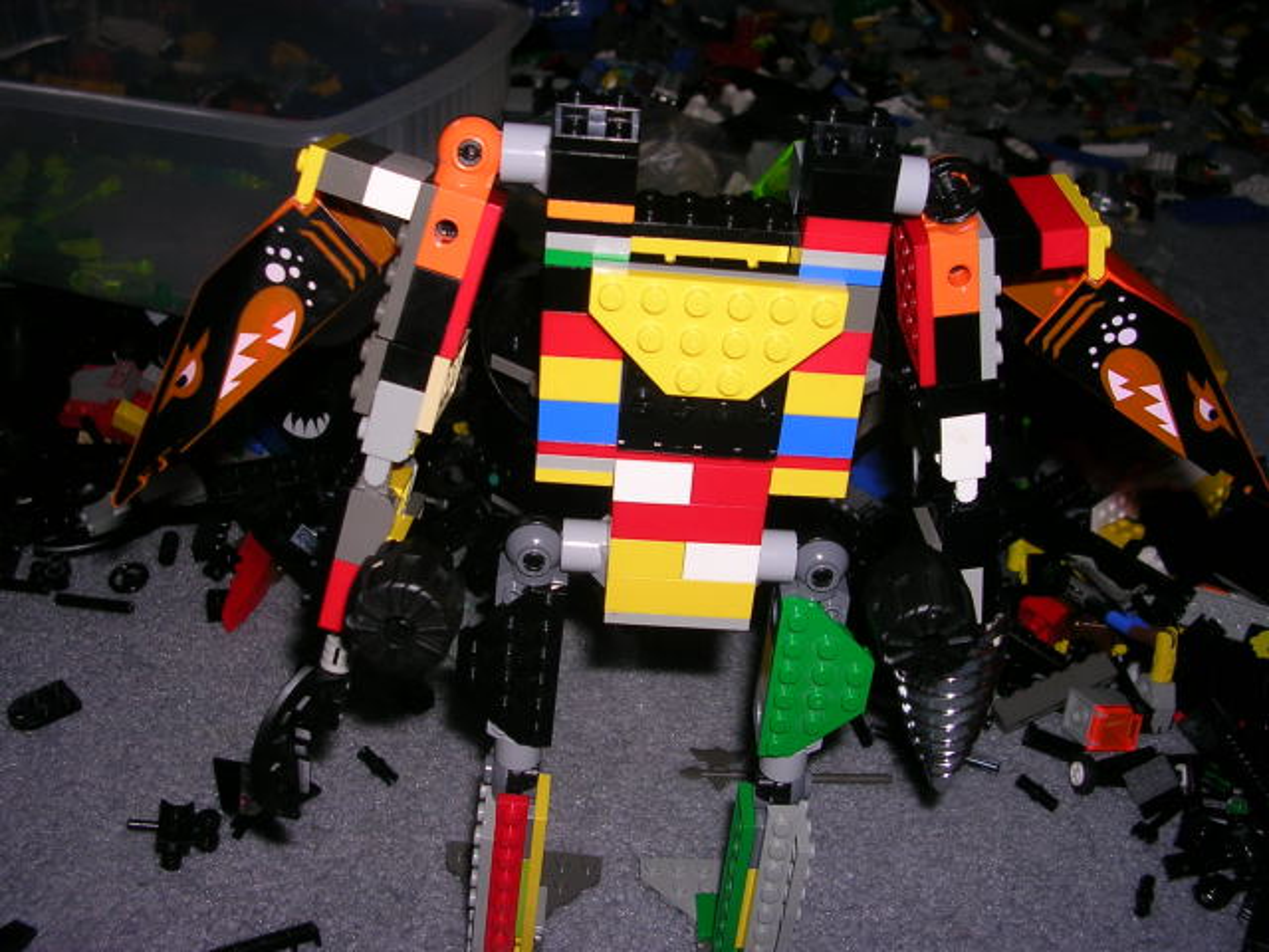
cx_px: 634
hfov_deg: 49.0
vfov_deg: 37.7
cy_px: 476
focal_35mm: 38
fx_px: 1393
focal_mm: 5.8
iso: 50
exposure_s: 1/60.1
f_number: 2.8
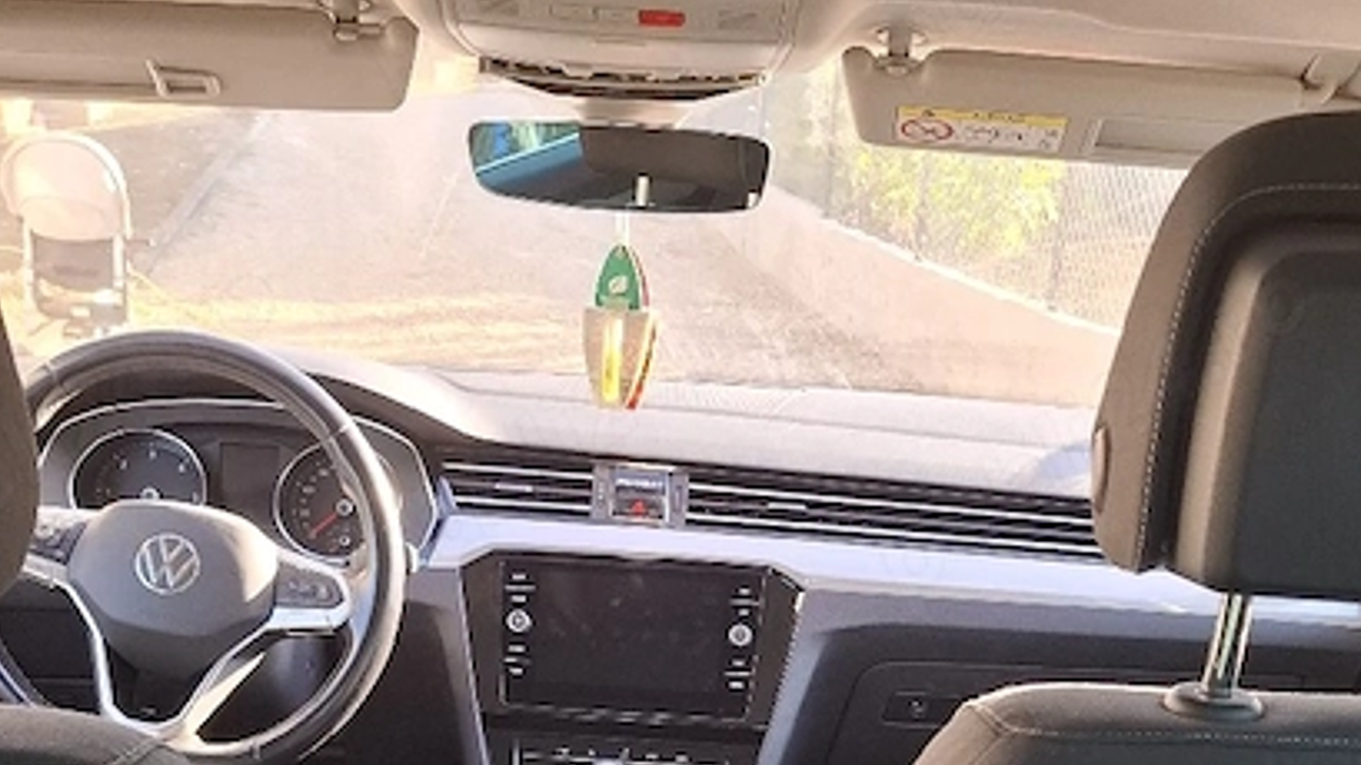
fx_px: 1768
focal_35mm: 49
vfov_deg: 21.7
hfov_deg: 42.1
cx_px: 709
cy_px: 1031
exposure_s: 1/100
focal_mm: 5.54
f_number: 1.8
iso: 160
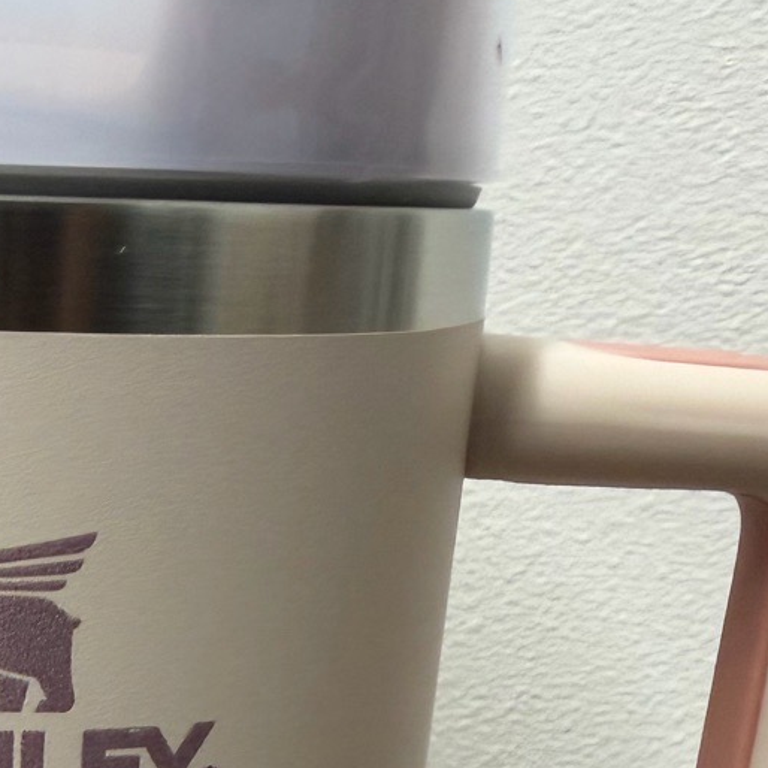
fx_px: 1657
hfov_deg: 24.7
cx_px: -30
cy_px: 1032
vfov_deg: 22.9
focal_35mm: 66
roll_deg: -1.8
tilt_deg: -22.8
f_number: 2.2
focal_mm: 2.22
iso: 250
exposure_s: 1/100
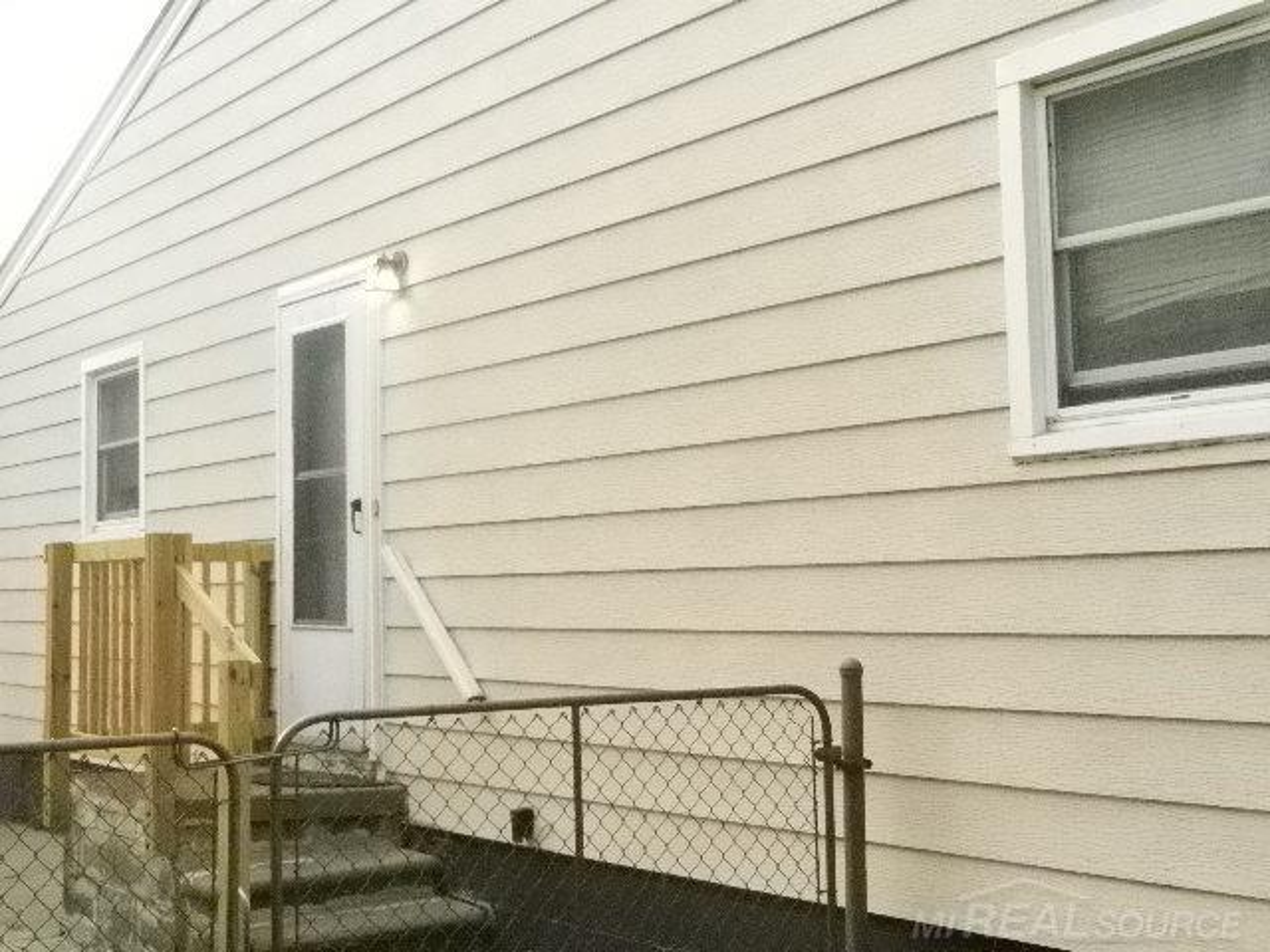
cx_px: 635
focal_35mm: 45
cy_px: 476
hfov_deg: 42.1
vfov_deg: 32.2
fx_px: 1651
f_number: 8.4
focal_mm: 8.2
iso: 3200
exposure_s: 1/1000
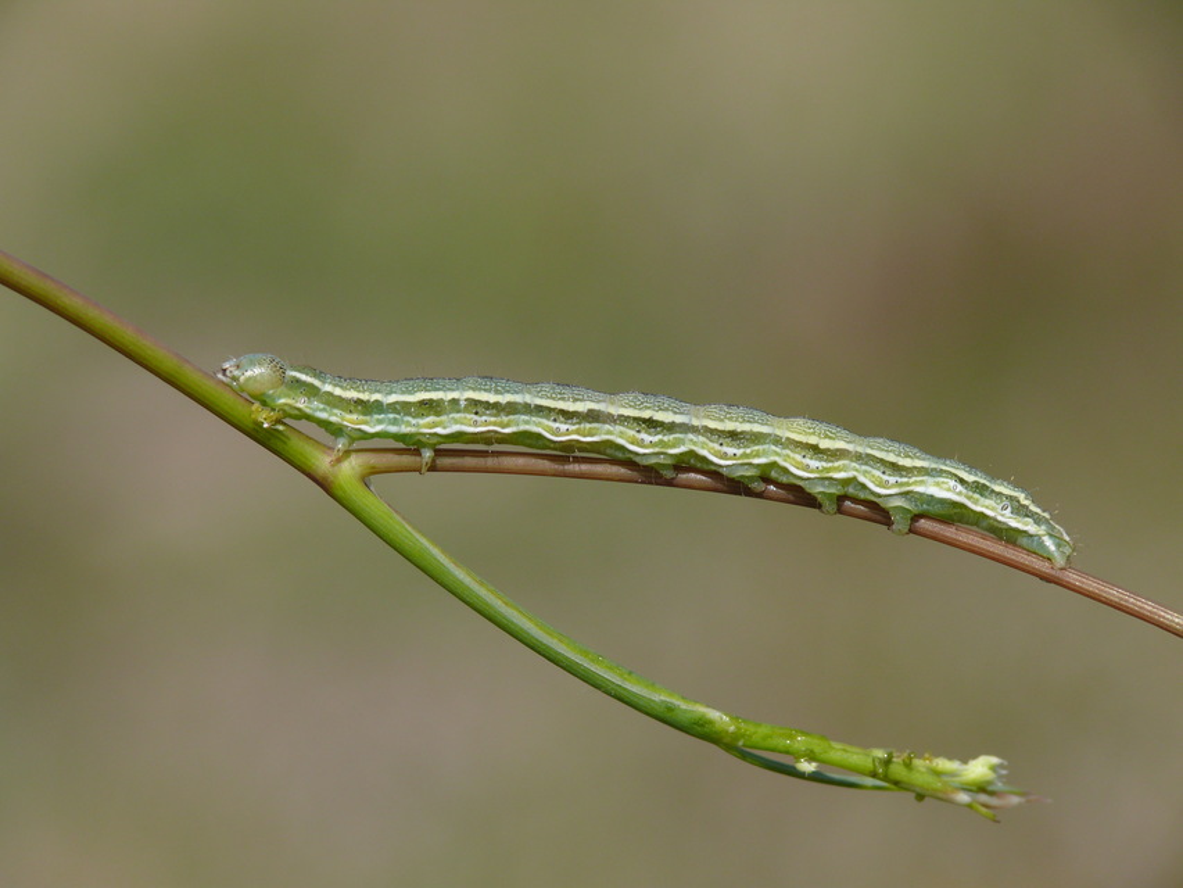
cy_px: 444
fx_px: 7075
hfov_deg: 9.6
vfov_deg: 7.2
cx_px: 592
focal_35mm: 207
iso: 100
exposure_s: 1/500
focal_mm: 43.9
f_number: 6.3
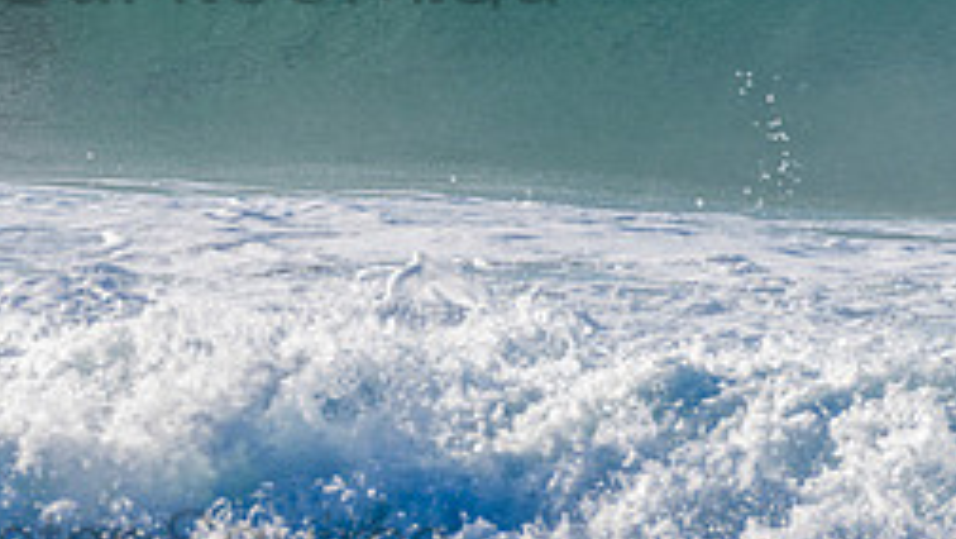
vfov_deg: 0.8
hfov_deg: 1.5
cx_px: 156
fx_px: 37431
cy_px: -84
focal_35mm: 1476
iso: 64
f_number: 9
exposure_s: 1/320
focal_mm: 500
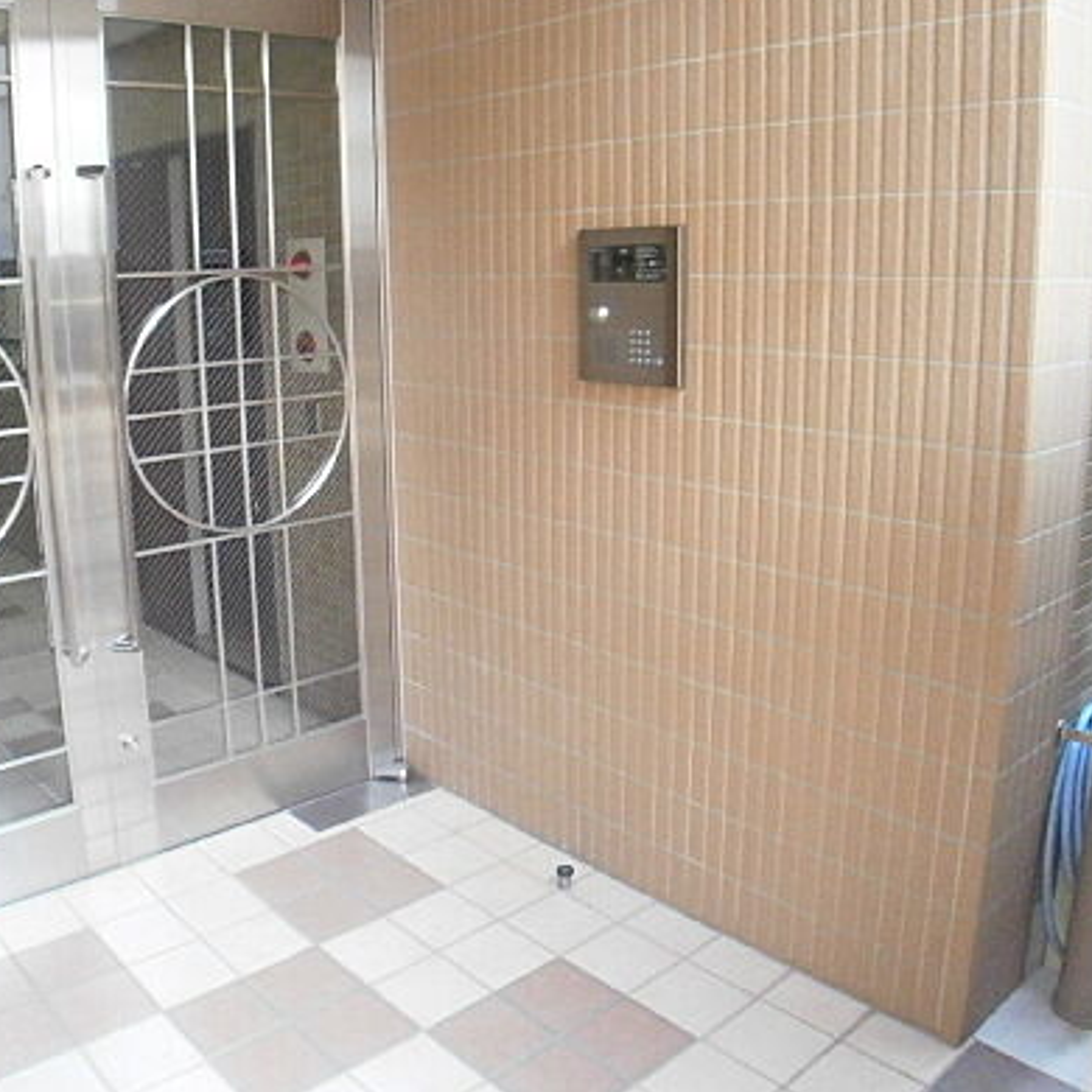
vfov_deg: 37.5
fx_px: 1606
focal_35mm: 45
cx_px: 364
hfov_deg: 37.2
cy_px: 496
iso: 800
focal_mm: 5.5
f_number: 2.9
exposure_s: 1/100
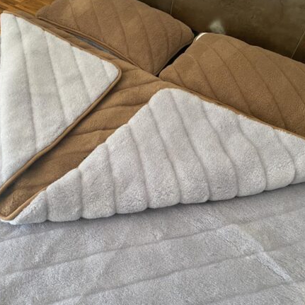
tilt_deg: -48.6
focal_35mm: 32
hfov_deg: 51.0
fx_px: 319
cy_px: 150
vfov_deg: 51.1
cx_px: 134
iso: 160
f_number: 1.8
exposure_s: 1/60
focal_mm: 4.25
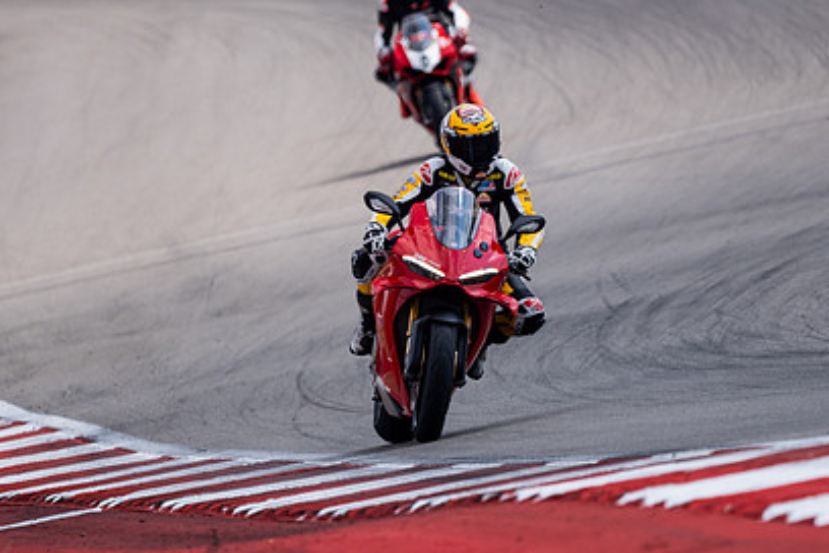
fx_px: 24569
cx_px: 376
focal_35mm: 1067
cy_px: 245
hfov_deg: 1.9
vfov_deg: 1.3
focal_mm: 500
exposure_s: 1/2500
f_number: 5.6
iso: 400
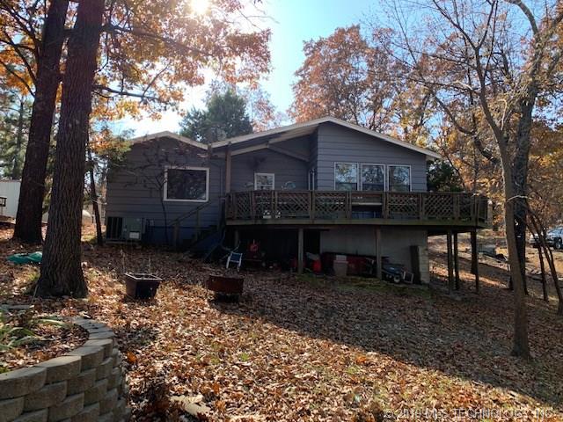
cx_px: 282
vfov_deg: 53.1
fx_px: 423
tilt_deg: +7.7
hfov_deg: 67.3
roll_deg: -0.9
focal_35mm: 26
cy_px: 211
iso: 25
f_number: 1.8
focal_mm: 4.25
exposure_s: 1/587
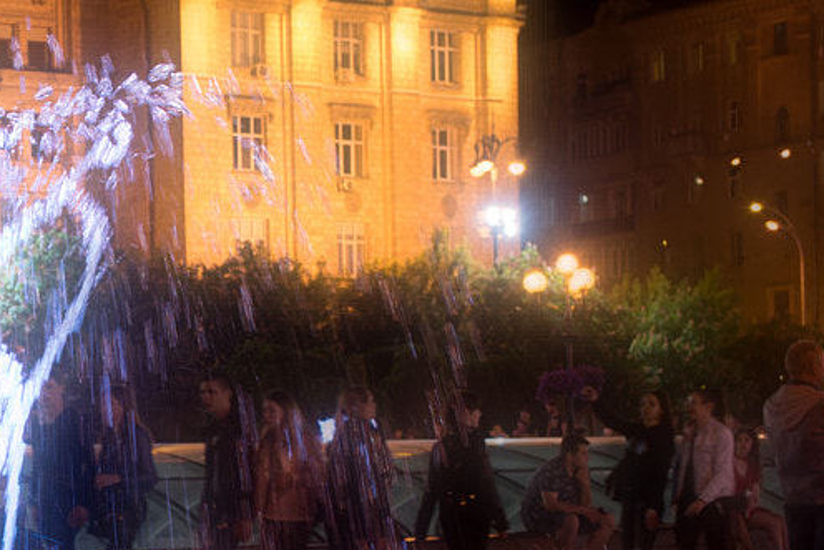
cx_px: -116
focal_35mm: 113
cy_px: 489
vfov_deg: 12.1
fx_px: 2587
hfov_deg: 17.4
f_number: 4
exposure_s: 1/40
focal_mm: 35
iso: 1600
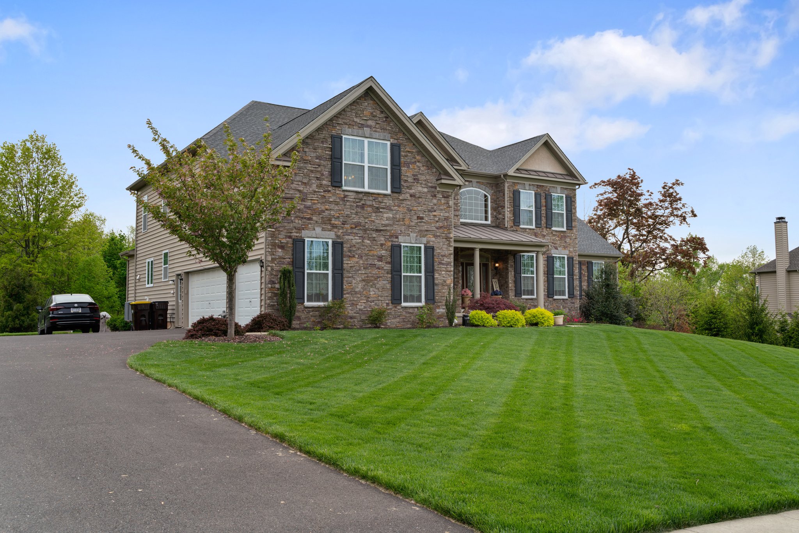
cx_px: 400
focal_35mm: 34
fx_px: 755
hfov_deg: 55.8
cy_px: 266
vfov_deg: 38.9
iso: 125
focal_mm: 34
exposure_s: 1/25
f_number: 10
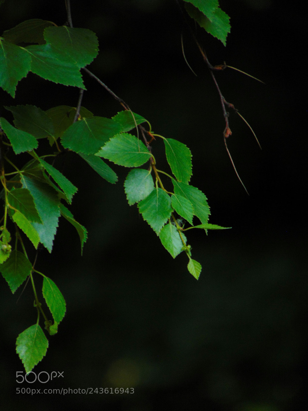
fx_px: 10392
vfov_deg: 2.3
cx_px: 154
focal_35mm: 876
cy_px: 206
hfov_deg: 1.7
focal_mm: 157.1
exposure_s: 1/15
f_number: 5.9
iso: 100
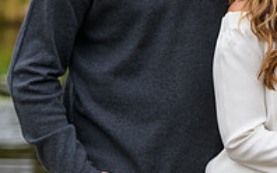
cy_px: -32
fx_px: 2734
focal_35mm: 362
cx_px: 273
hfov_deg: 5.8
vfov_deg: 3.6
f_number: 4
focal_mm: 102
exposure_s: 1/400
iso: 400
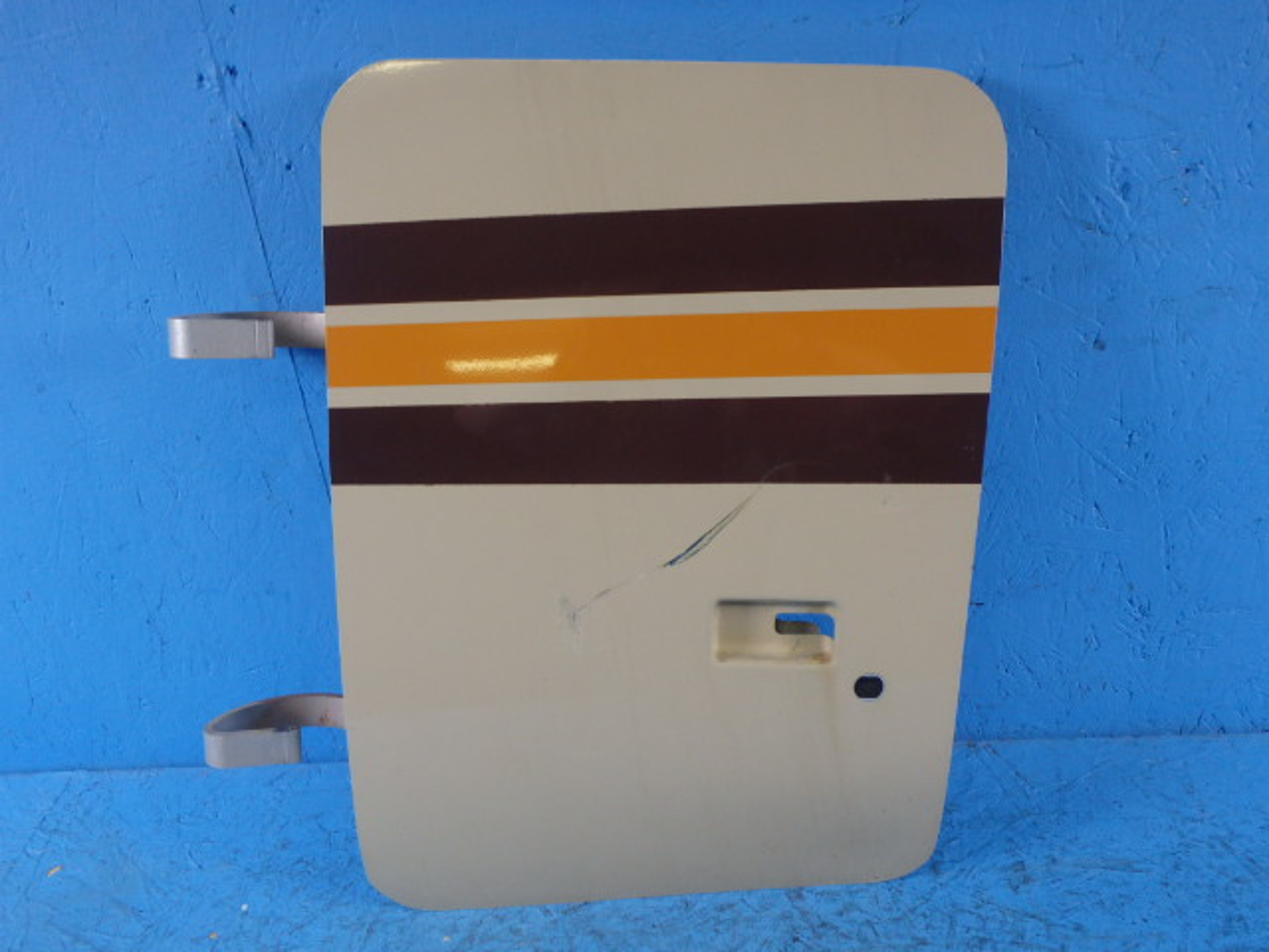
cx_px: 634
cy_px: 476
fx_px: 1026
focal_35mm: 28
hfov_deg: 63.4
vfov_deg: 49.7
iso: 200
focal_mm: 5
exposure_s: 1/30
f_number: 3.9
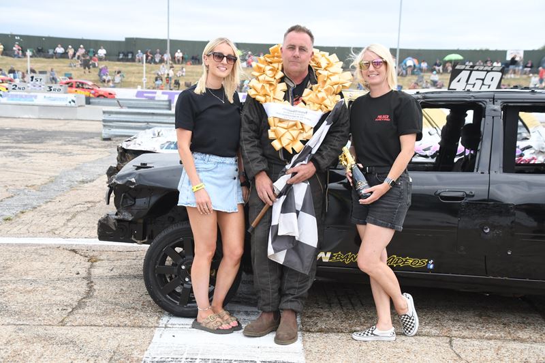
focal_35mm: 52
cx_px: 272
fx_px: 794
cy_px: 182
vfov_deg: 25.7
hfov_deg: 37.9
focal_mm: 35
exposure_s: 1/500
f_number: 4.2
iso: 400
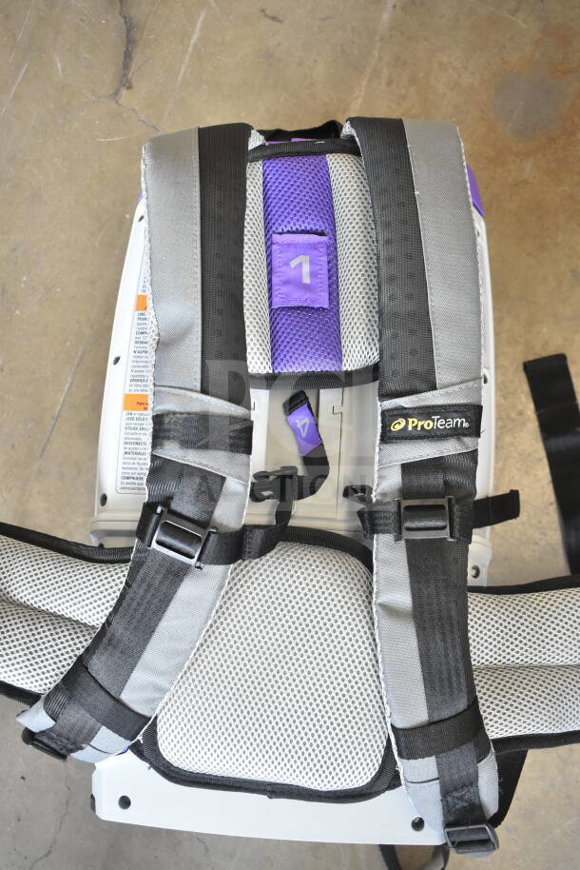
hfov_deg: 36.9
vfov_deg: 53.1
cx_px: 290
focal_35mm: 36
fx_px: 869
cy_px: 435
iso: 1600
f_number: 4.5
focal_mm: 24
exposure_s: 1/80
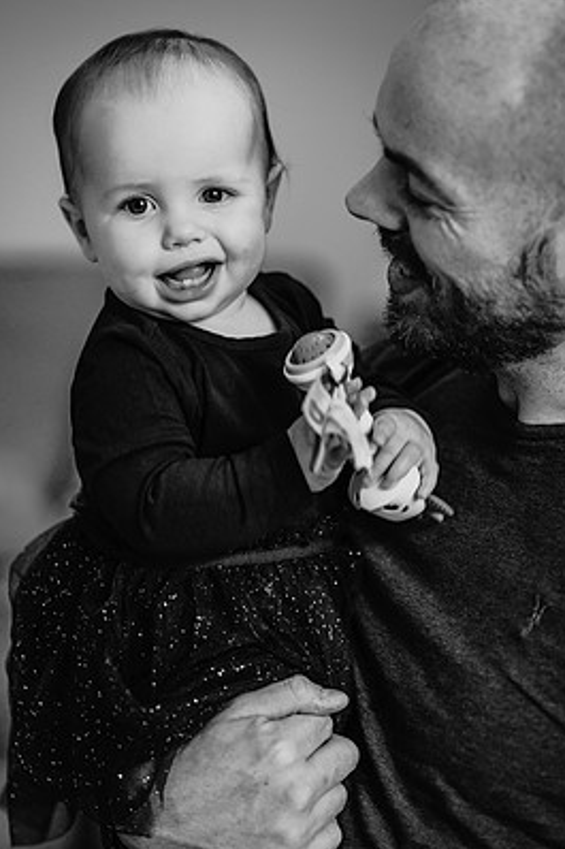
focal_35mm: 96
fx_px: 2262
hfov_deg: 14.2
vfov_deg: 21.2
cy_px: 412
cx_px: 300
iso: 500
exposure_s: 1/160
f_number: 2.2
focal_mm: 85
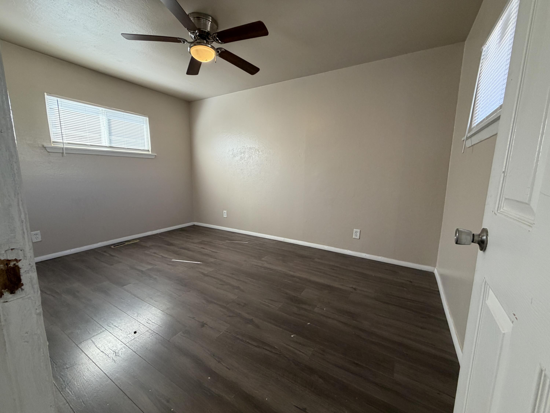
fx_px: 222
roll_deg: -0.8
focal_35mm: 14
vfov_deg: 85.7
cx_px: 275
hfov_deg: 102.1
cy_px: 206
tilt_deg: -8.8
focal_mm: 2.22
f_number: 2.2
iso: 200
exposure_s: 1/120
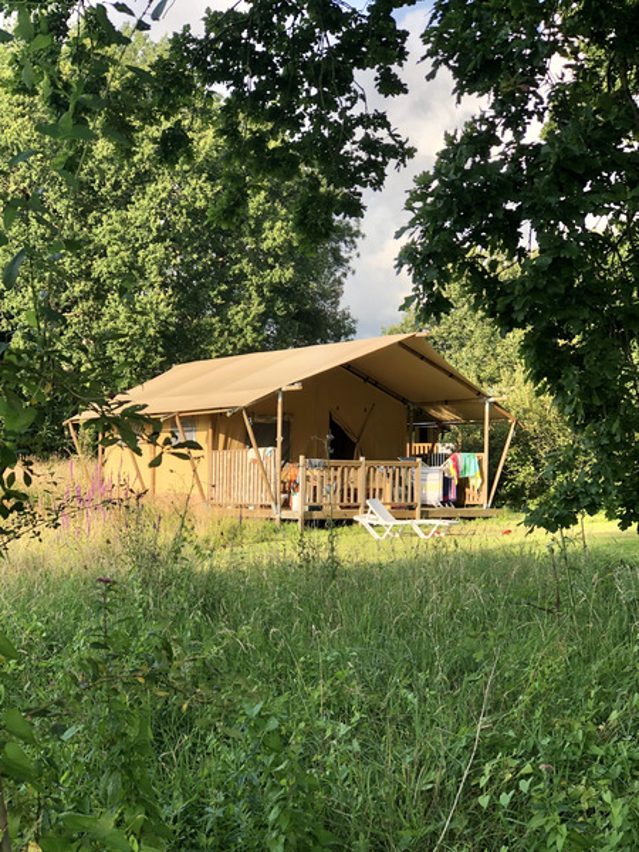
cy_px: 426
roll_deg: -0.6
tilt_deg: +1.6
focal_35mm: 57
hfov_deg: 25.7
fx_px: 1403
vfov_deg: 33.8
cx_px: 320
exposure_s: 1/228
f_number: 2.8
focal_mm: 6.6
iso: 20
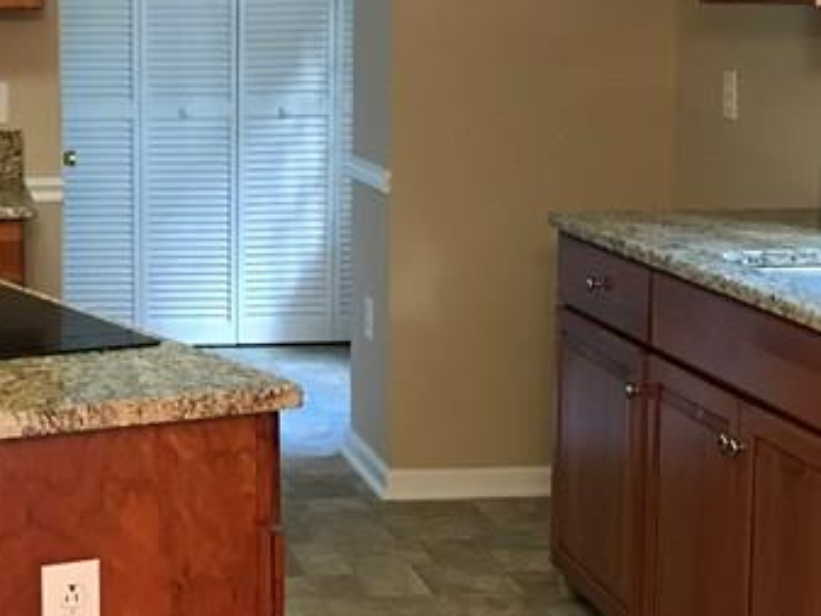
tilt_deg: -7.3
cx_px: 61
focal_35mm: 85
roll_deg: +1.9
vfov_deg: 17.4
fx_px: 2017
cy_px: 263
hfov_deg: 22.4
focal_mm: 3.99
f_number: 1.8
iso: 100
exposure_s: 1/13
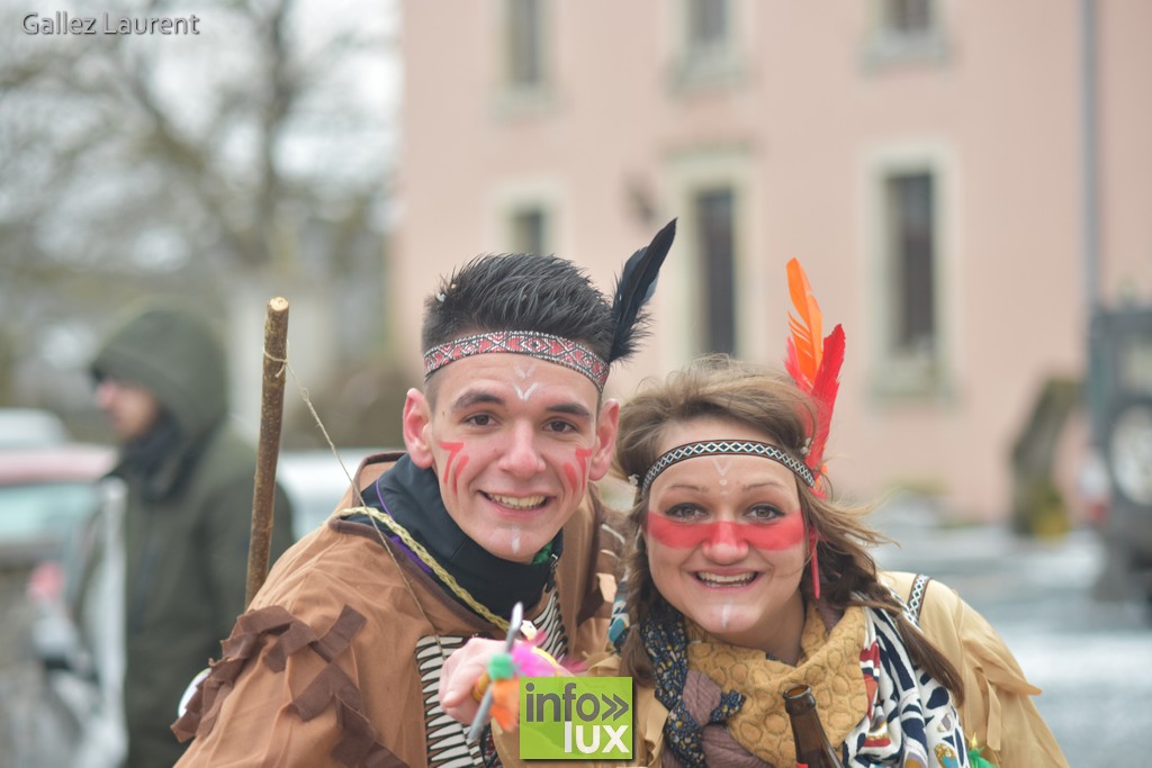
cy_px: 384
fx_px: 4416
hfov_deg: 14.9
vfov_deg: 9.9
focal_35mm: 138
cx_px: 576
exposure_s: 1/160
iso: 320
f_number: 3.2
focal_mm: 92
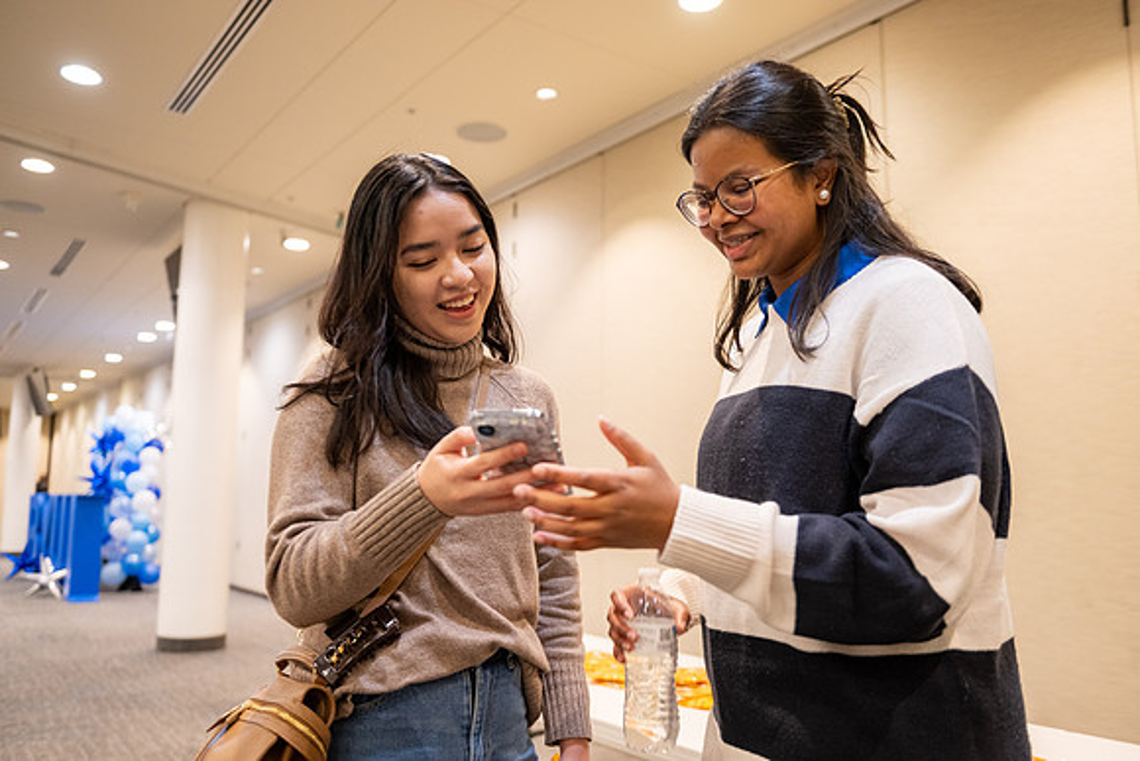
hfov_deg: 60.3
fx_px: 982
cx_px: 570
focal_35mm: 31
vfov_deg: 42.3
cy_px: 380
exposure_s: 1/160
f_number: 2.8
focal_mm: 31
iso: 1250
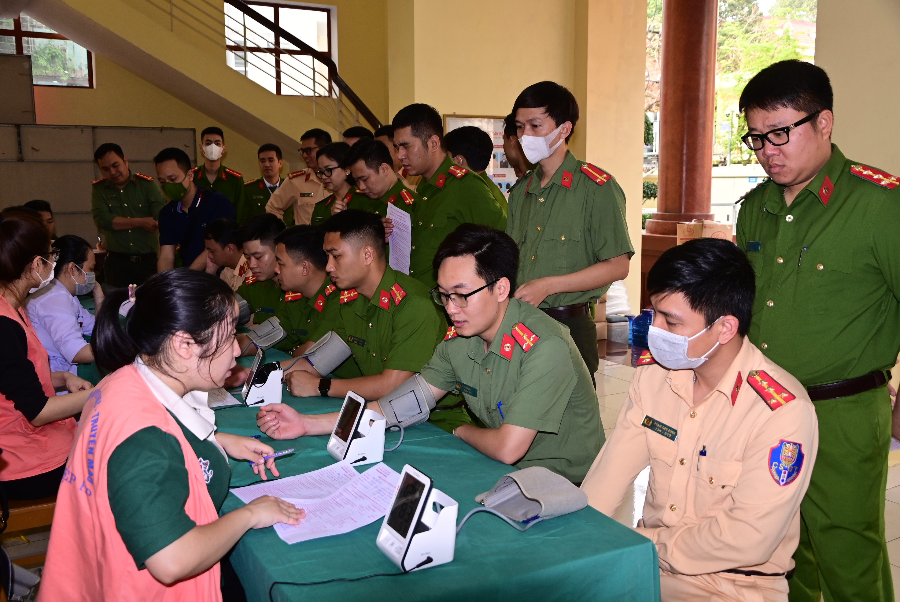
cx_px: 450
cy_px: 301
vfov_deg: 40.0
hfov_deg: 57.2
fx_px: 826
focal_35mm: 33
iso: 640
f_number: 3.8
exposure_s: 1/200
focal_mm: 22
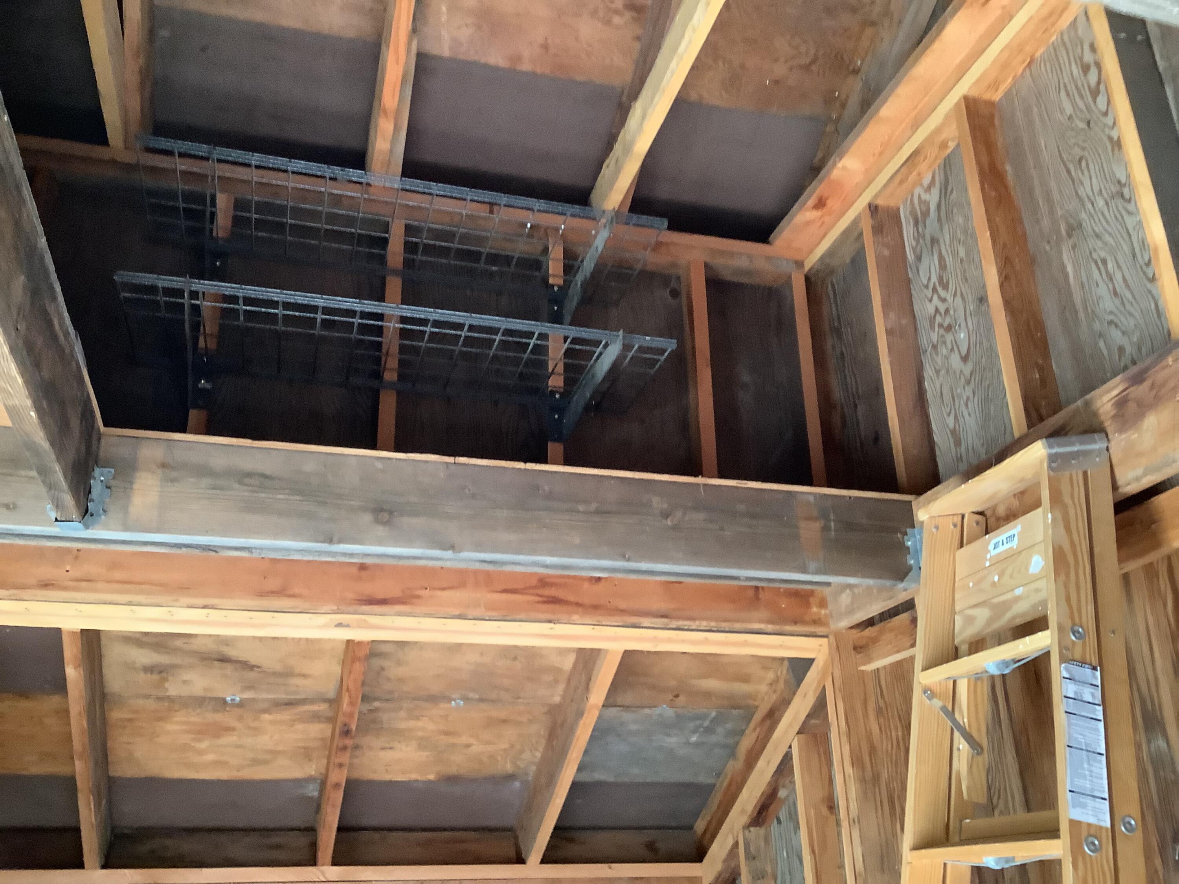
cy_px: 442
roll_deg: +1.3
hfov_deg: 58.4
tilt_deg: +23.3
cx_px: 590
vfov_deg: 45.4
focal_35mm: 31
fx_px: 1056
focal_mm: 3.3
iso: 320
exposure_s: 1/30
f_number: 2.4
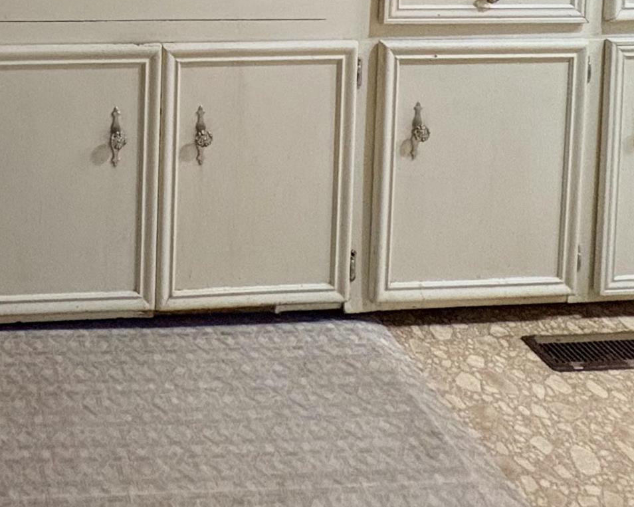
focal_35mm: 44
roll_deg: -1.1
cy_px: -254
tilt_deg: -1.3
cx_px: -53
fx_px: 826
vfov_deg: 25.6
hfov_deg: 36.1
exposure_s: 1/120
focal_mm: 2.22
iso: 400
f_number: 2.2
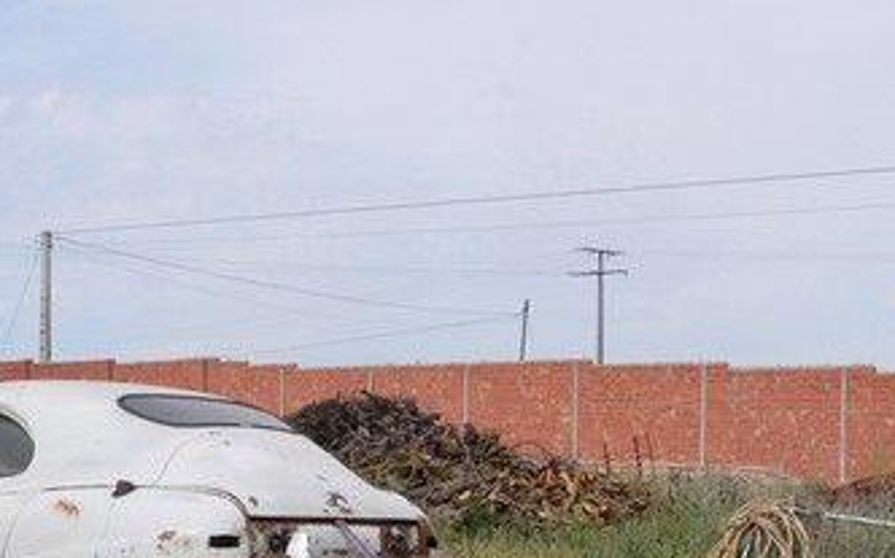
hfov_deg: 29.0
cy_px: 582
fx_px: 1682
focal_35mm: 69
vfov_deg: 18.3
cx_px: 159
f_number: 5.2
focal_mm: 6
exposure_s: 1/500
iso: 80
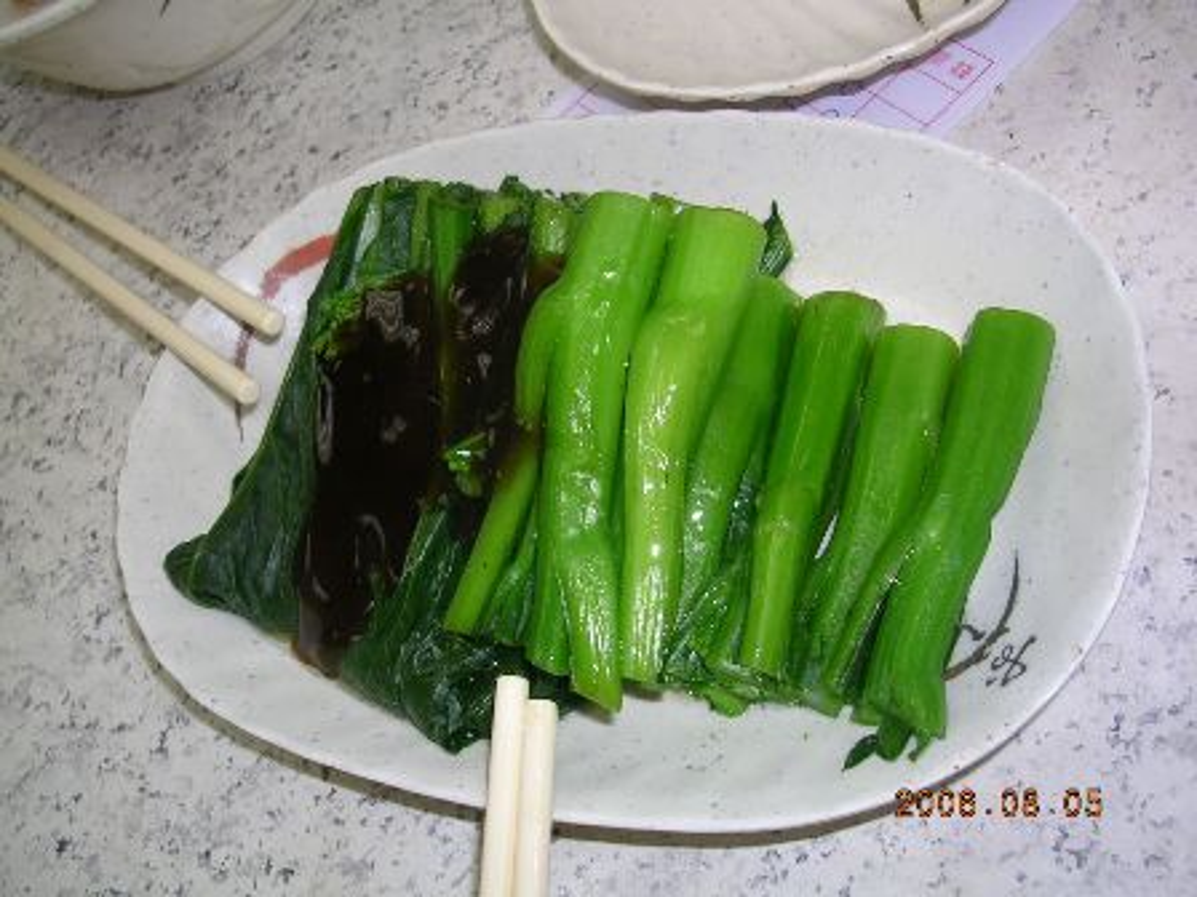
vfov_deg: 37.7
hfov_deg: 49.0
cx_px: 598
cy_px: 448
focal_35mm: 38
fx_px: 1314
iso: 50
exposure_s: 1/60.1
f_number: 2.8
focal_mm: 5.8
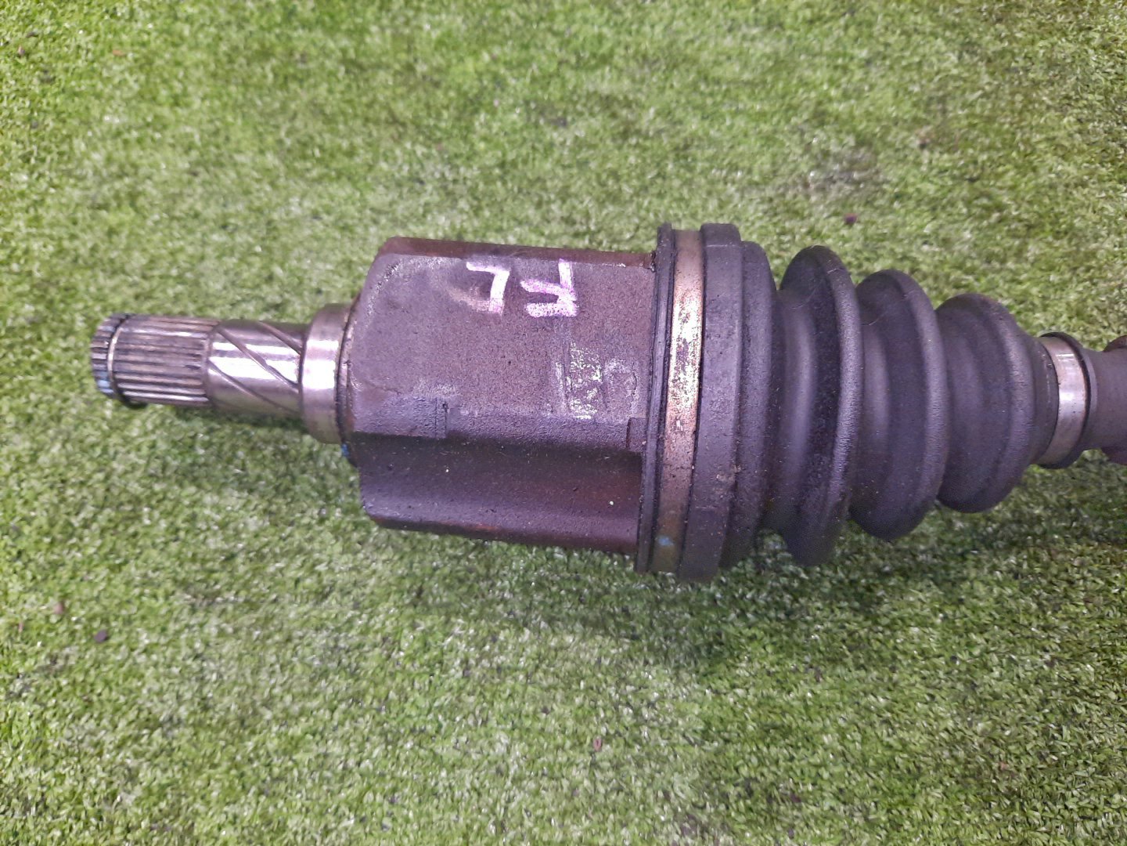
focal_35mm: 25
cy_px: 423
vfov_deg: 54.9
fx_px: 814
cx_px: 564
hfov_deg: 69.4
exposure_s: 1/25
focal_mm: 4.6
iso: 411
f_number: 2
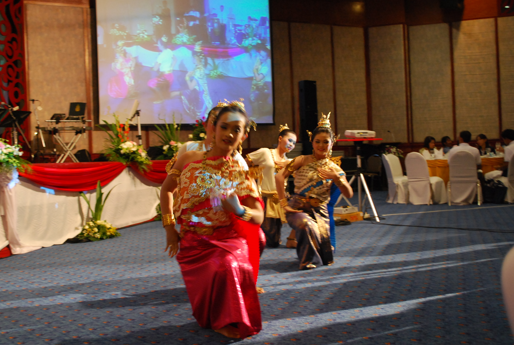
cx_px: 237
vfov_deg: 31.3
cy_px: 165
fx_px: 615
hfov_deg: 45.3
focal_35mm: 43
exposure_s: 1/10
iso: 800
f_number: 4.5
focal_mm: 26
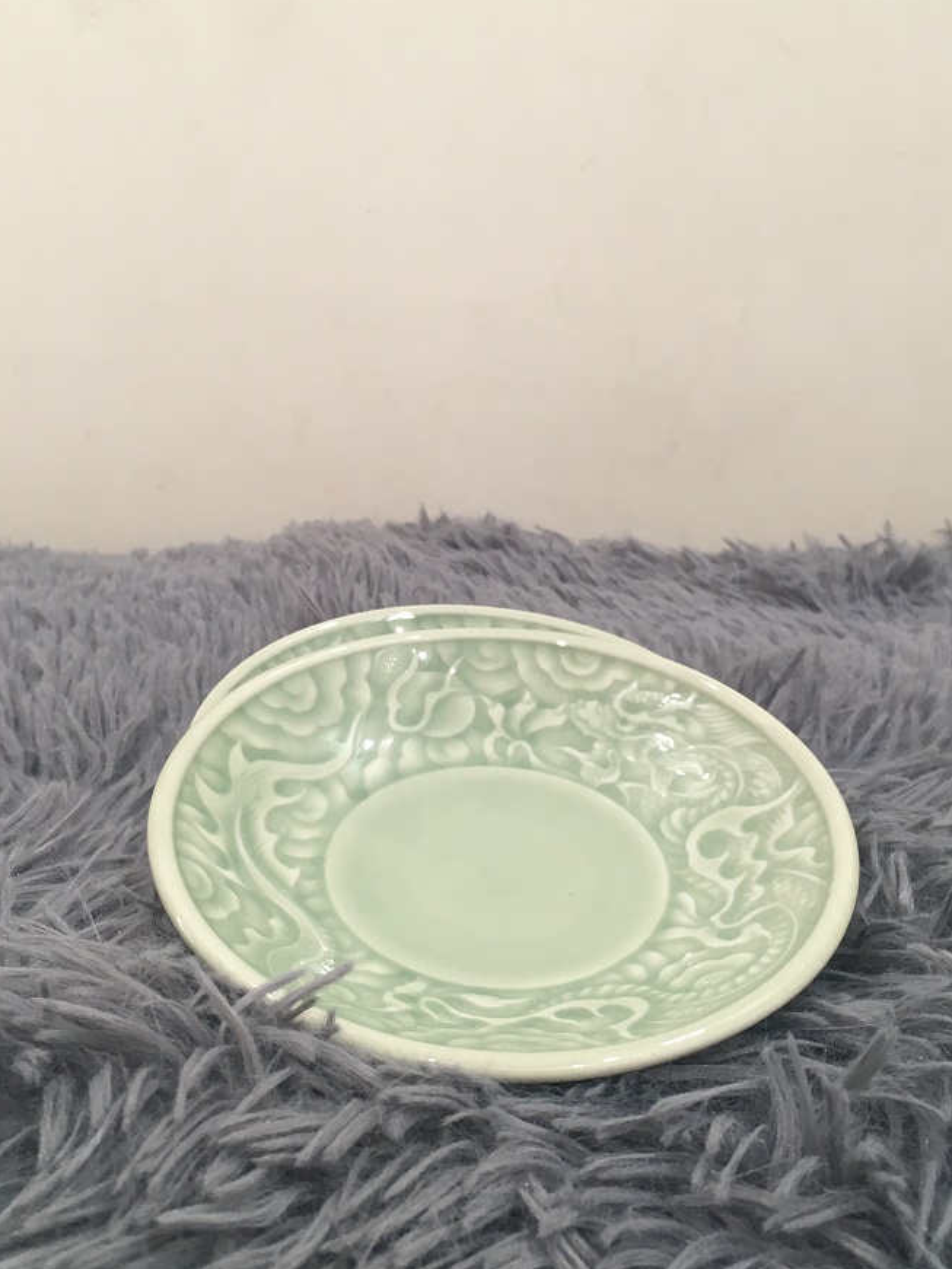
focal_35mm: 40
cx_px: 478
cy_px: 656
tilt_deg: -17.1
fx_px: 1466
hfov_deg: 36.0
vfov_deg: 46.8
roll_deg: -0.8
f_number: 2.2
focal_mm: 4.15
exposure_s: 1/33
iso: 64
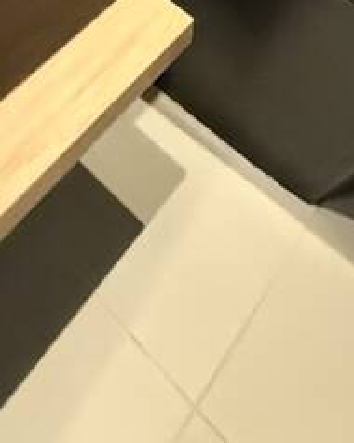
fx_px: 813
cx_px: 218
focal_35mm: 62
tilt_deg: -10.8
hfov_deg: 24.5
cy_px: -517
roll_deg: -4.9
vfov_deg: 17.3
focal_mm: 2.22
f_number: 2.2
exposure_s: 1/60
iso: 1250
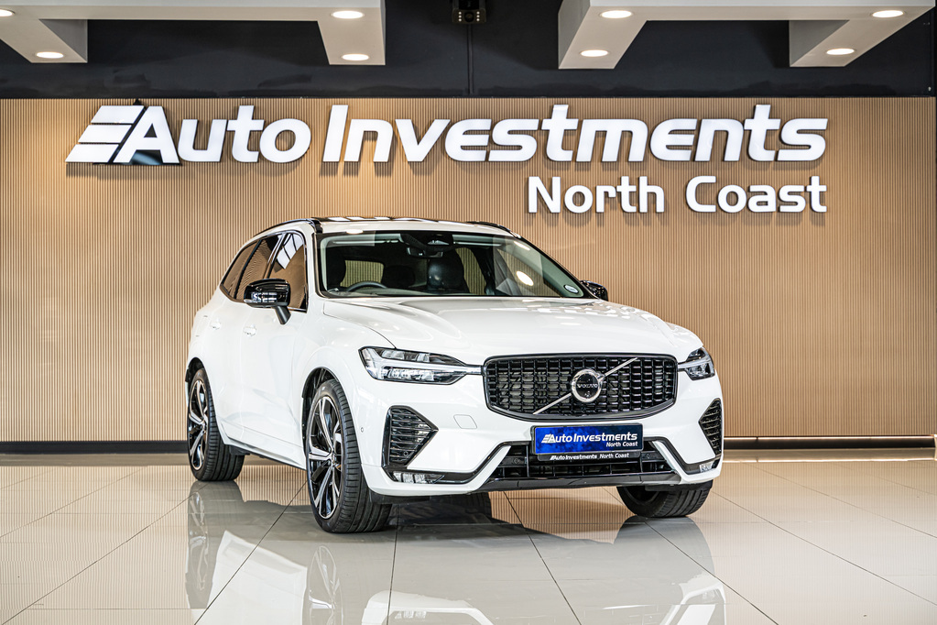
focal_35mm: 59
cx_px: 468
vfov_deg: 23.0
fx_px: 1536
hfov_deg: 33.9
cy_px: 312
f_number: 4
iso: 400
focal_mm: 59
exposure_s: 1/125
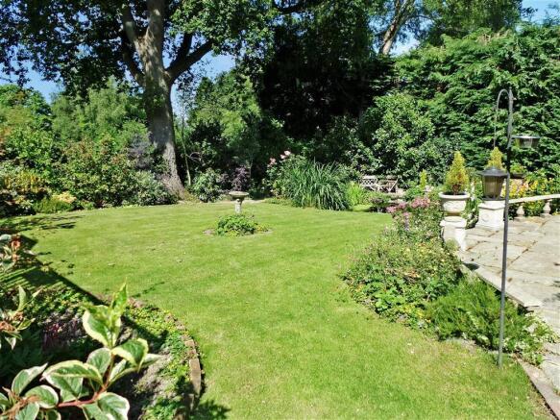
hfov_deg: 71.6
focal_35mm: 24
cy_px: 210
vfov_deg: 56.8
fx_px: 388
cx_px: 280
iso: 100
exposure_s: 1/400
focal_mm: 4.3
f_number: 4
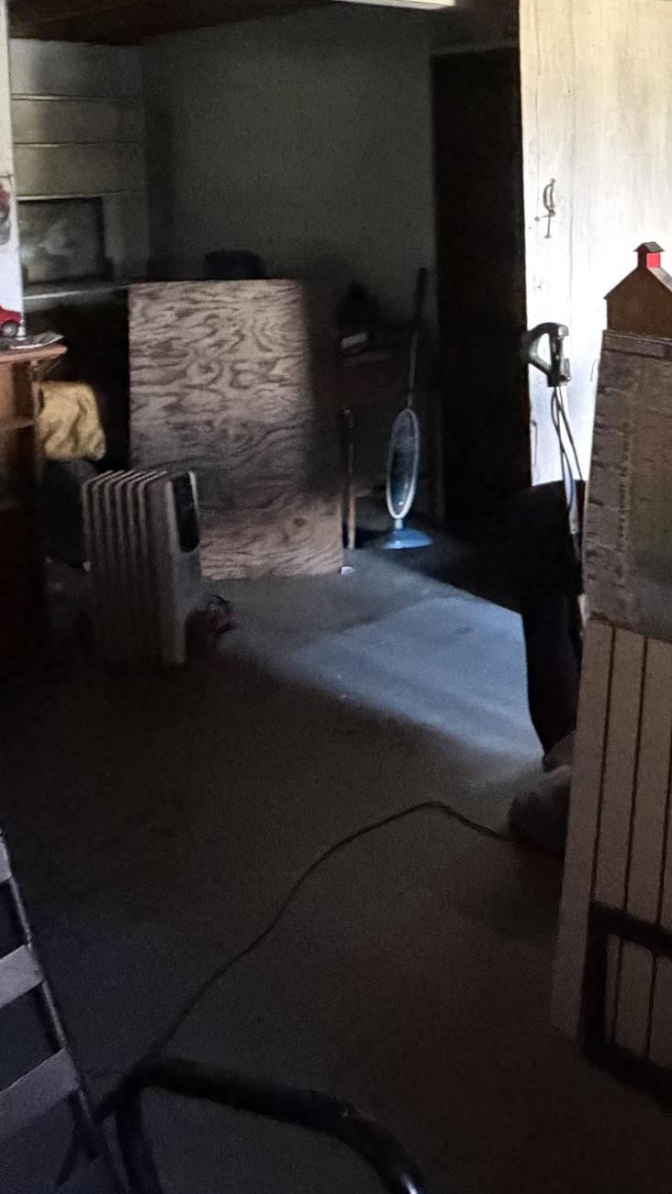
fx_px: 1141
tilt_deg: -4.9
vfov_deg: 51.4
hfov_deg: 30.2
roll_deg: +3.6
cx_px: 698
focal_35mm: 36
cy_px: 216
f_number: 2.2
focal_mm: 2.22
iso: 1600
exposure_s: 1/40
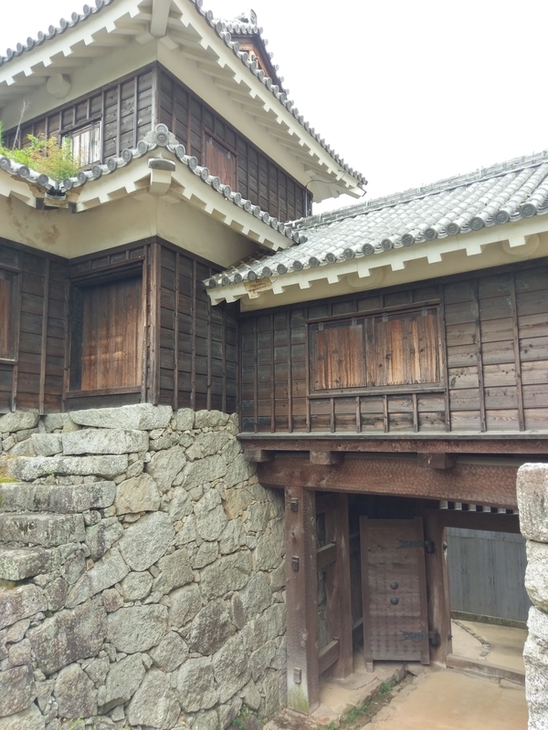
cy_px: 365
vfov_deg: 67.3
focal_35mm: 26
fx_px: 549
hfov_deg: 53.1
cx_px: 274
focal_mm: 4.58
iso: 100
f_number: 1.8
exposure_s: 1/177
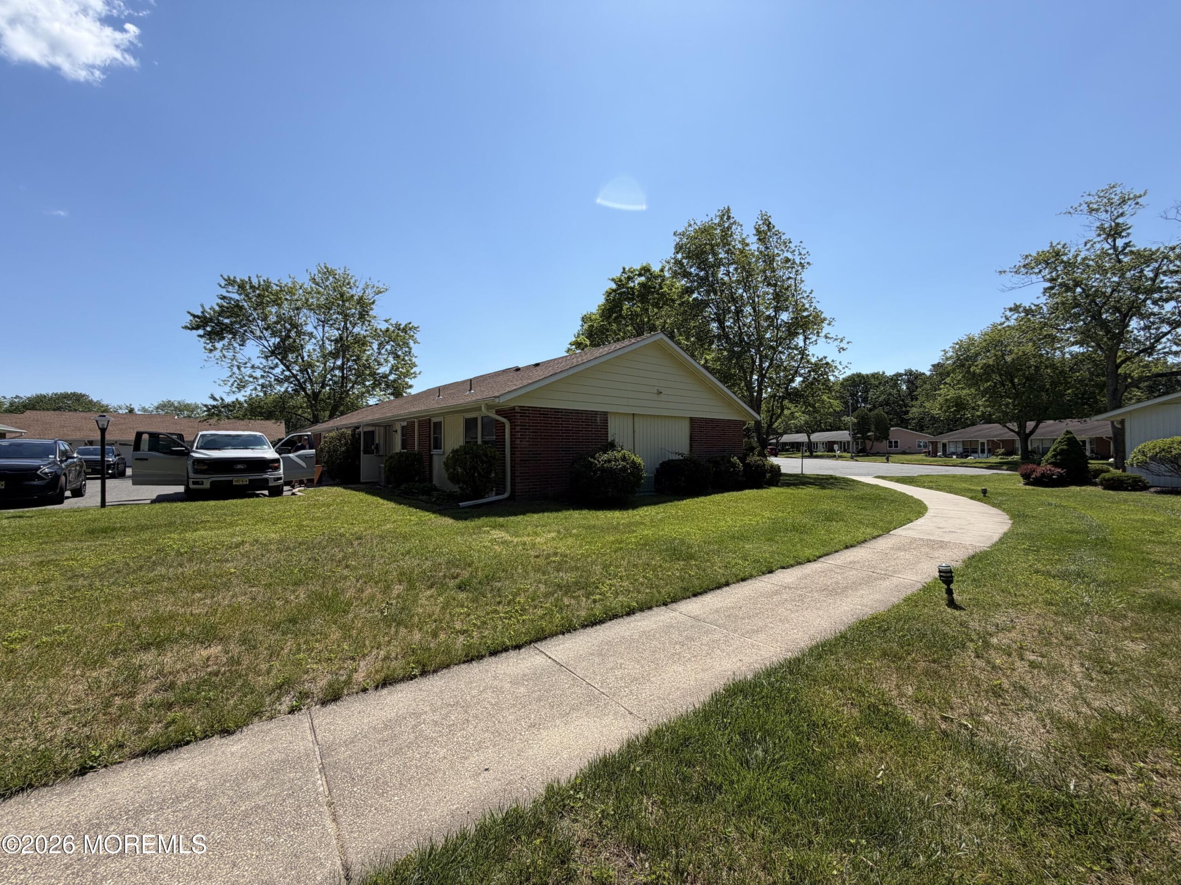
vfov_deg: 85.7
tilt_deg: +1.0
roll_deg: +0.3
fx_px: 478
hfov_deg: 102.1
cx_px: 590
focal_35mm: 14
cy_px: 442
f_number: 2.2
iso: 20
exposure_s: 1/901
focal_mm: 2.22
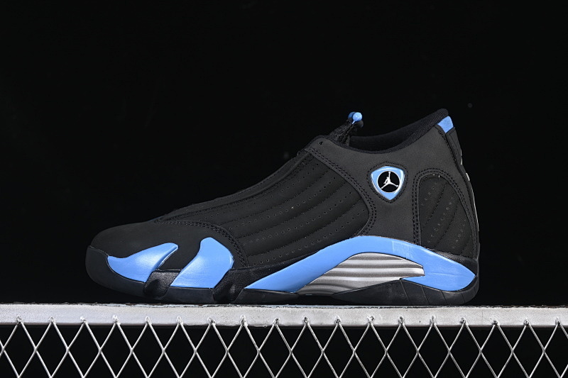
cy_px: 189
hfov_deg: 27.0
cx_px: 284
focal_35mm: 75
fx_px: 1183
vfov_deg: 18.2
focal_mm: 50
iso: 160
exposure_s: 1/60
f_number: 6.3
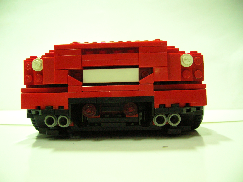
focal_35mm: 34
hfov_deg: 54.0
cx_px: 122
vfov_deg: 41.7
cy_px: 91
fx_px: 238
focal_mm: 5.7
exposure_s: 1/3.6
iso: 200
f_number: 2.9
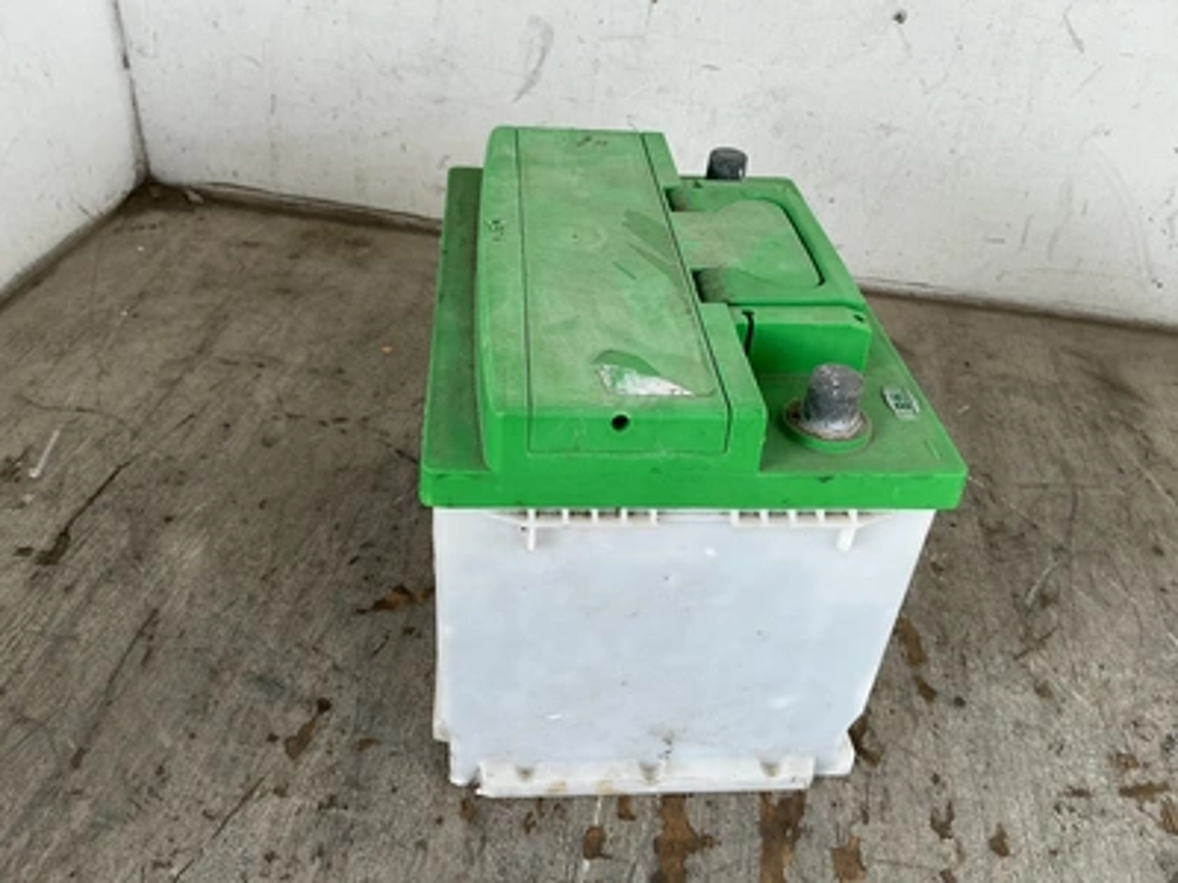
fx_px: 953
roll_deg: -3.6
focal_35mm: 28
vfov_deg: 49.7
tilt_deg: -36.8
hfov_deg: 63.4
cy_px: 442
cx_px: 589
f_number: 1.8
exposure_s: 1/122
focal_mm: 3
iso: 16
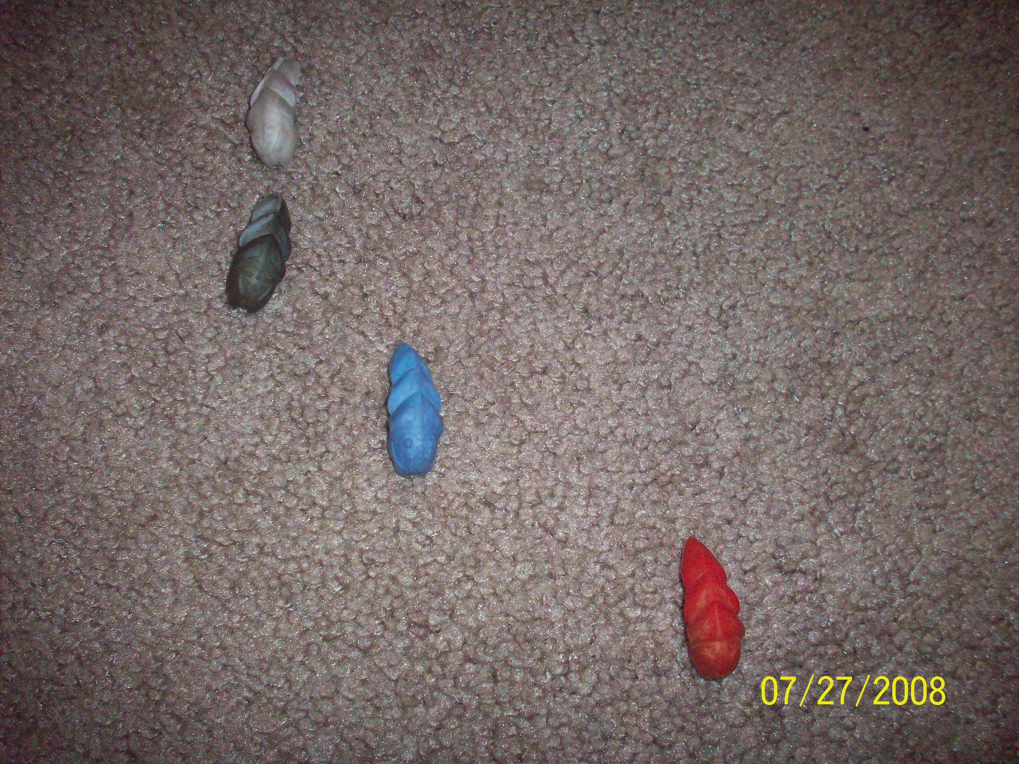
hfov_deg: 50.1
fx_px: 1089
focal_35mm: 37
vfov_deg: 38.7
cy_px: 382
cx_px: 510
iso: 400
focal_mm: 6.2
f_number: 2.8
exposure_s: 1/128
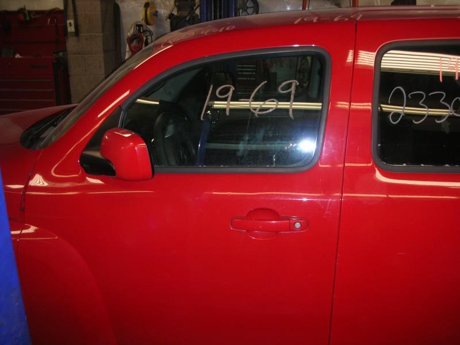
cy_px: 172
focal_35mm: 35
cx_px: 230
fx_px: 465
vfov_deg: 40.7
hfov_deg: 52.6
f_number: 3
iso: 101
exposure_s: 1/60.1
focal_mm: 5.8
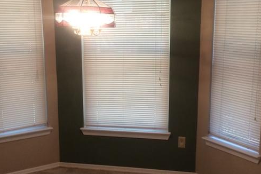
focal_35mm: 51
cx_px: 126
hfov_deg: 38.9
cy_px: 99
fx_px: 370
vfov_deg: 26.5
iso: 40
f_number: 2.2
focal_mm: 4.12
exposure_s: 1/30
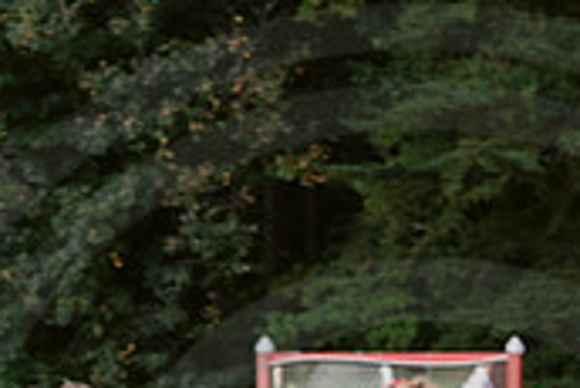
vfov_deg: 2.8
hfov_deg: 4.2
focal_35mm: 488
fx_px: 7869
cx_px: 322
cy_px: 641
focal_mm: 90
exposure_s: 1/250
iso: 640
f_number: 4.5
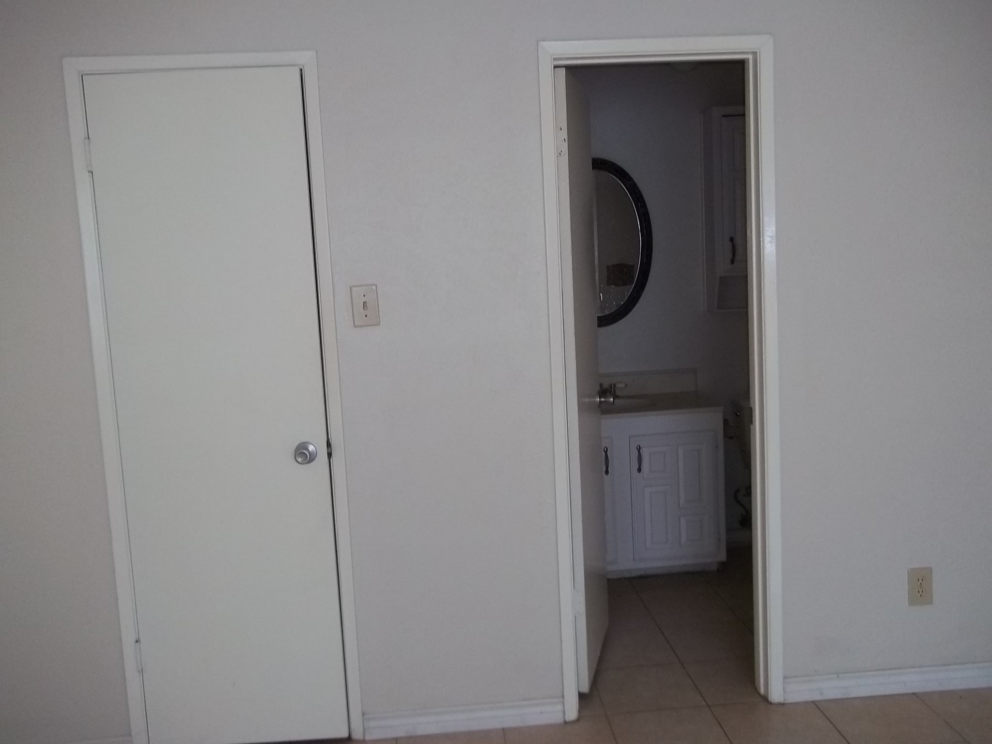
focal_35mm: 32
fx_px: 917
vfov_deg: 44.2
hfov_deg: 56.8
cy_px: 372
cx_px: 496
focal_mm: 5.7
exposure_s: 1/30
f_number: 2.9
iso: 160
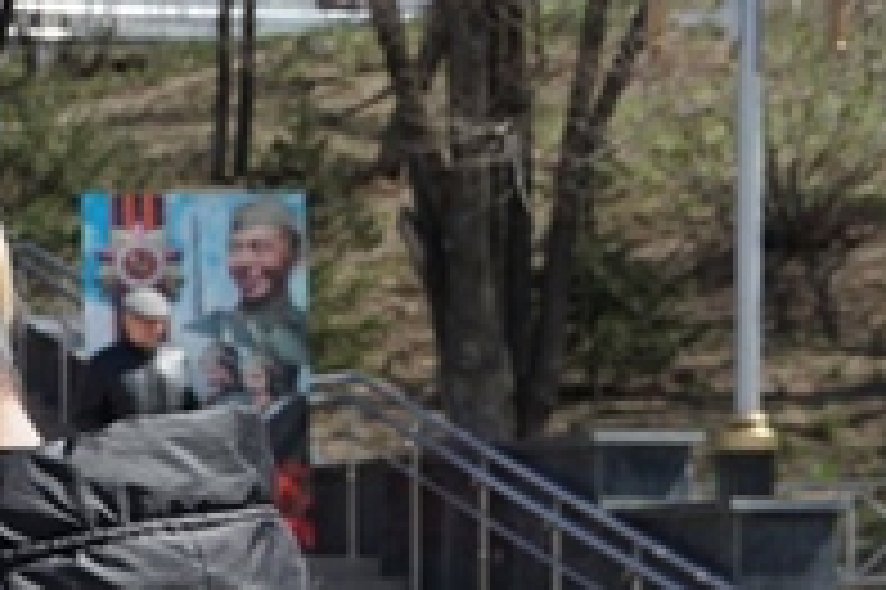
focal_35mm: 166
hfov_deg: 11.6
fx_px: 4080
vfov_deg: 8.2
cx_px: -616
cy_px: 671
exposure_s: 1/250
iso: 100
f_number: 6.3
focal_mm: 29
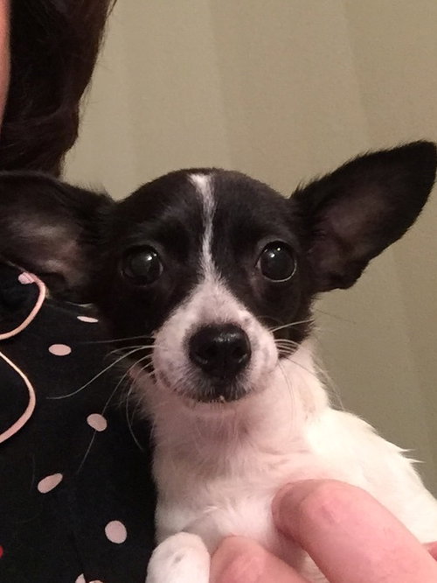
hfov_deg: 45.5
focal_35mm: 31
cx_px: 218
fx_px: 521
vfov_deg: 58.3
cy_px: 292
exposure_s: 1/24
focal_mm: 2.65
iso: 320
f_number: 2.2
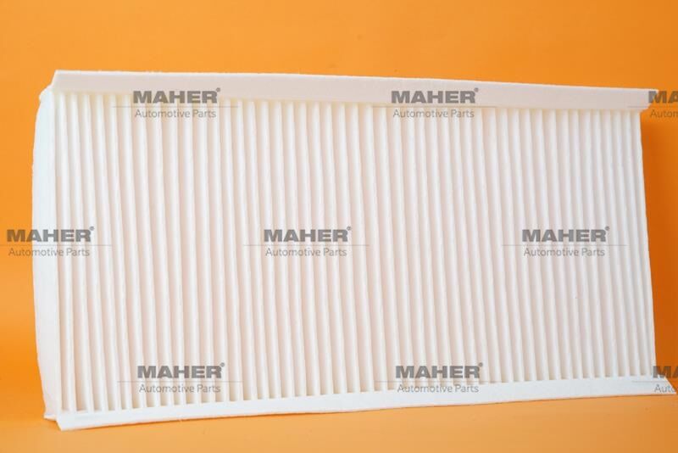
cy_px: 226
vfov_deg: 19.5
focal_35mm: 70
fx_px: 1319
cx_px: 339
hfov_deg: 28.8
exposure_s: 1/30
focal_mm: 70
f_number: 11
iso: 1000
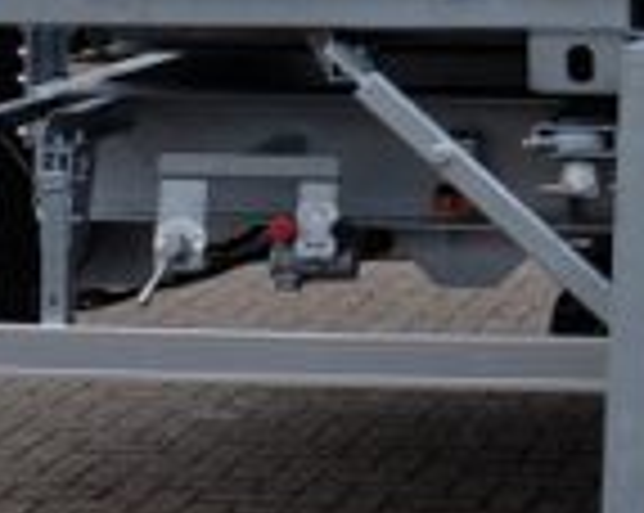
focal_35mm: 136
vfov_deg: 11.0
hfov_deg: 13.6
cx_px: 883
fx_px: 2589
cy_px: -162
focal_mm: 18
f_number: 5
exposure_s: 1/125
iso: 400
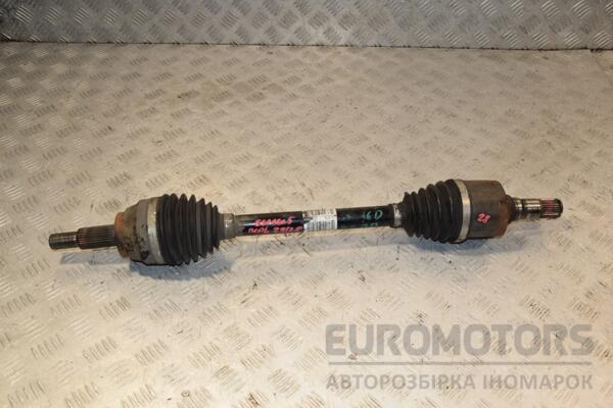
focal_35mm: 36
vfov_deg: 36.9
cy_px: 204
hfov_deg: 53.1
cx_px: 306
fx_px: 613
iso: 800
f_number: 9
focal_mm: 24
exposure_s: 1/200
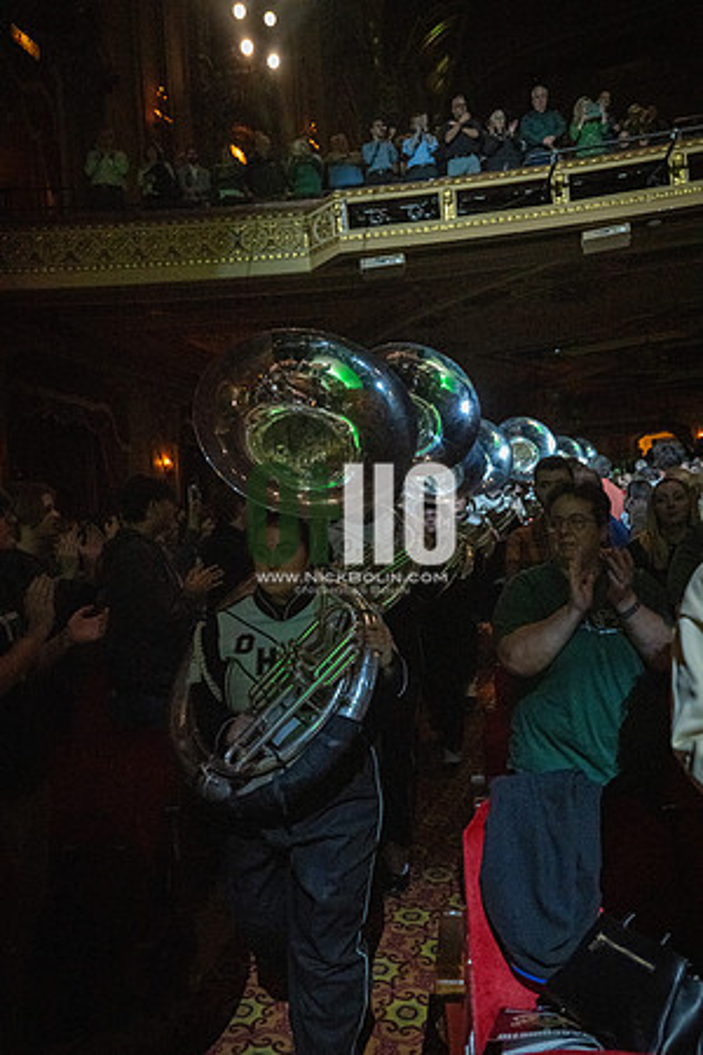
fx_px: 703
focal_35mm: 24
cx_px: 352
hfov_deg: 53.1
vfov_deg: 73.7
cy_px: 528
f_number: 2.8
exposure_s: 1/500
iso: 20000
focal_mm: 24
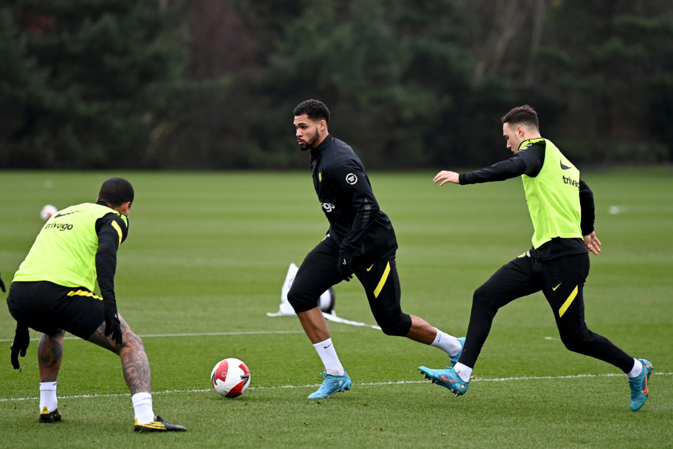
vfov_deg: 6.9
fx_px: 3739
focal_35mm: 200
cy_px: 224
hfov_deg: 10.3
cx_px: 336
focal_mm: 200
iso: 800
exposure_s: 1/1600
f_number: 2.8
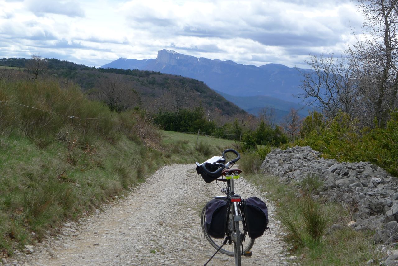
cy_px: 133
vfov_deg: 15.2
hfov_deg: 22.6
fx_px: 995
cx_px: 199
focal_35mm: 90
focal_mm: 19.2
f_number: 4
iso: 80
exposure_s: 1/500
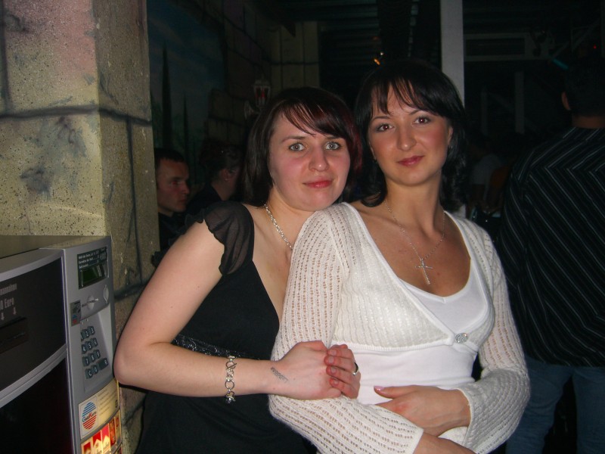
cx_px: 302
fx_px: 664
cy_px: 227
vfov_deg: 37.7
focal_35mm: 38
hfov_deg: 49.0
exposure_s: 1/60
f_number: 2.8
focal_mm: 7.9
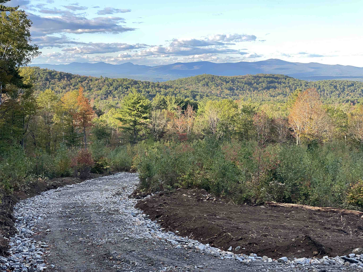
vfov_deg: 28.0
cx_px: 182
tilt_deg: -6.2
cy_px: 136
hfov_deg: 36.8
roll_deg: +0.7
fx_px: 545
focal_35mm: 52
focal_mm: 6
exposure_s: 1/545
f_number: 2
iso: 32
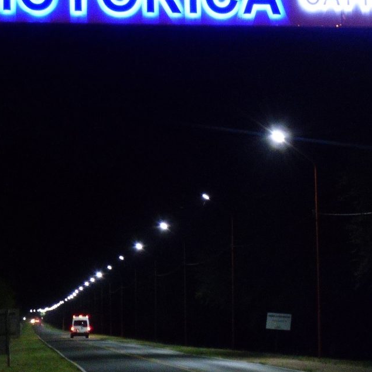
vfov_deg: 12.0
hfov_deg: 12.0
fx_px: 1763
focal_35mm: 145
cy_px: 229
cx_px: 325
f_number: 4.1
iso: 100
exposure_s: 1/4
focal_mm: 10.34
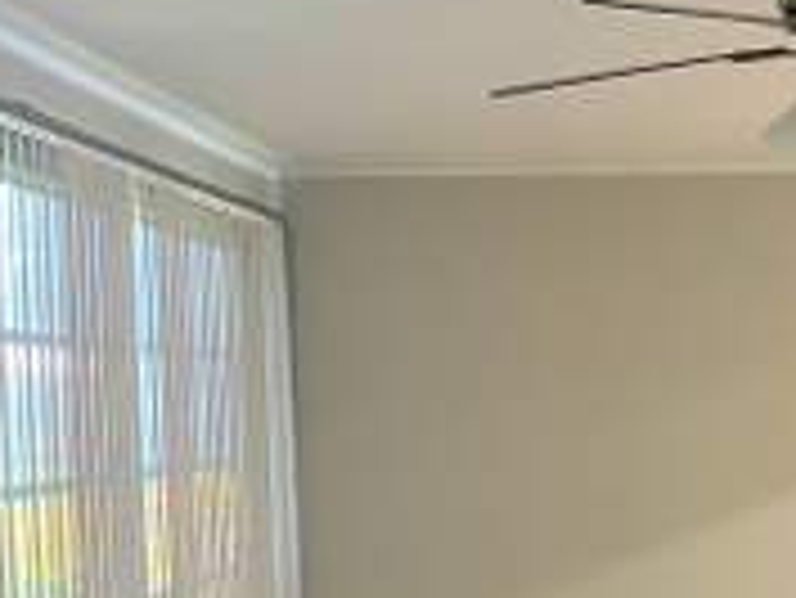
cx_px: 697
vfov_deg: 18.9
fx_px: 1749
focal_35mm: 76
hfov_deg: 25.0
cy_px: 598
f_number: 1.8
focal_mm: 3.99
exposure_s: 1/60
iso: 320
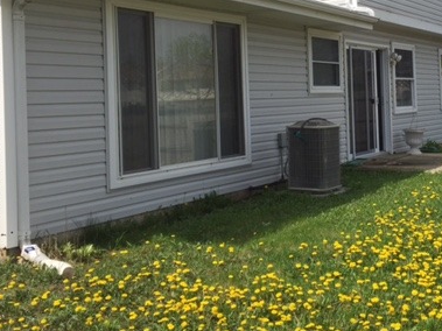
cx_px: 338
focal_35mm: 49
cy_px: 91
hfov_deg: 37.8
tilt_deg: +1.7
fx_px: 625
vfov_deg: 29.3
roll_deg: +1.8
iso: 32
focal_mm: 4.15
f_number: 2.2
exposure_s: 1/2326
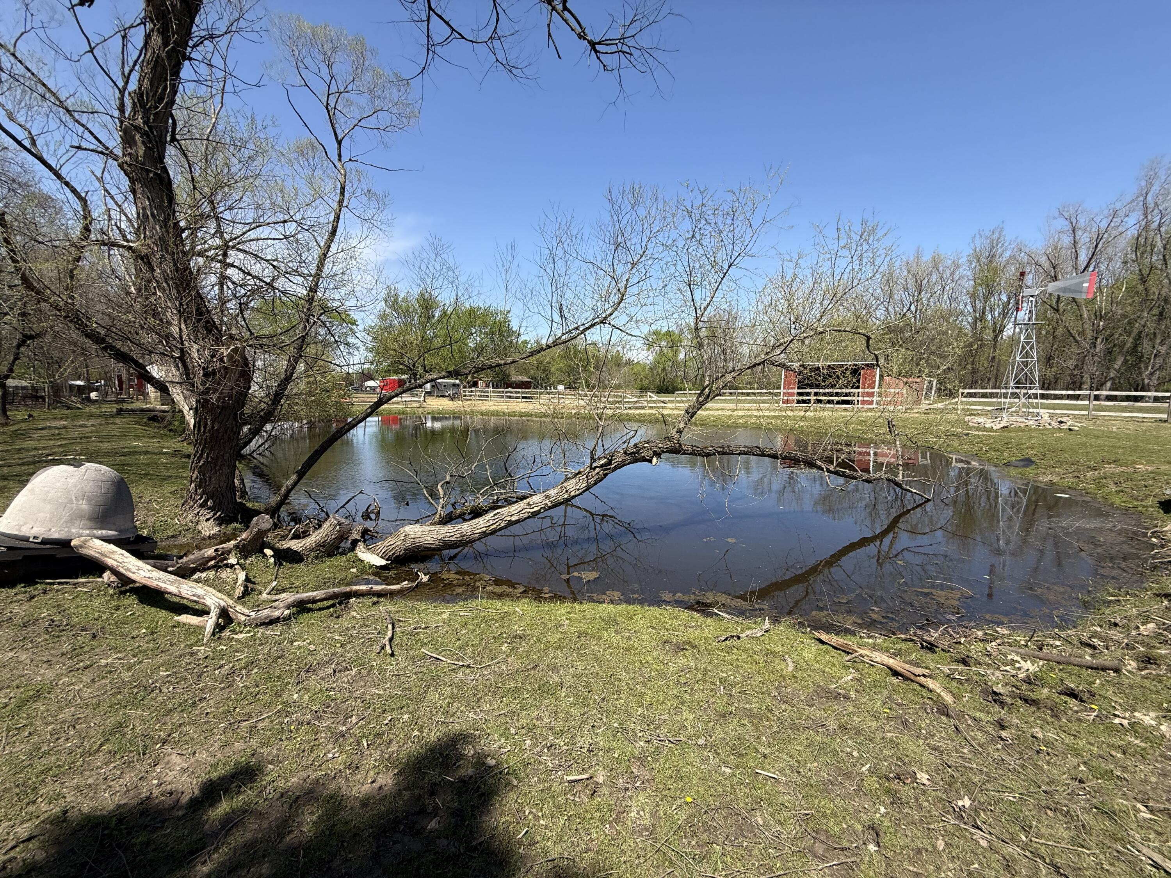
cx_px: 586
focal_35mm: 14
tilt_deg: -5.9
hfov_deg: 102.1
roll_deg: -0.6
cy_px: 439
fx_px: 474
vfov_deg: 85.7
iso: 50
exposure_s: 1/1399
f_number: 2.2
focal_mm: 2.22
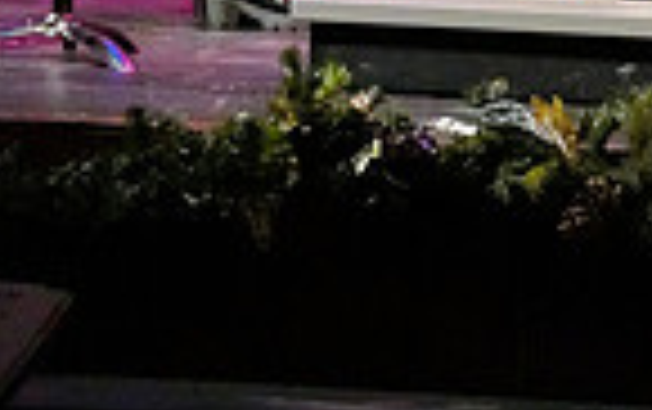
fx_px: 11396
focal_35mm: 641
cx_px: 616
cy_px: -532
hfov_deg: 3.3
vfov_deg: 2.0
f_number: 5.6
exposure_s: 1/200
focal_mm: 135
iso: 20000
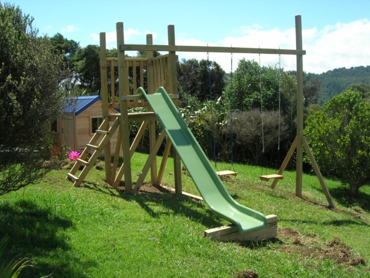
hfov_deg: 49.0
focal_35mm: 38
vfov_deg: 37.7
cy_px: 139
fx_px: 406
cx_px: 185
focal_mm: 7.8
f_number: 4.8
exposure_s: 1/407
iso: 64
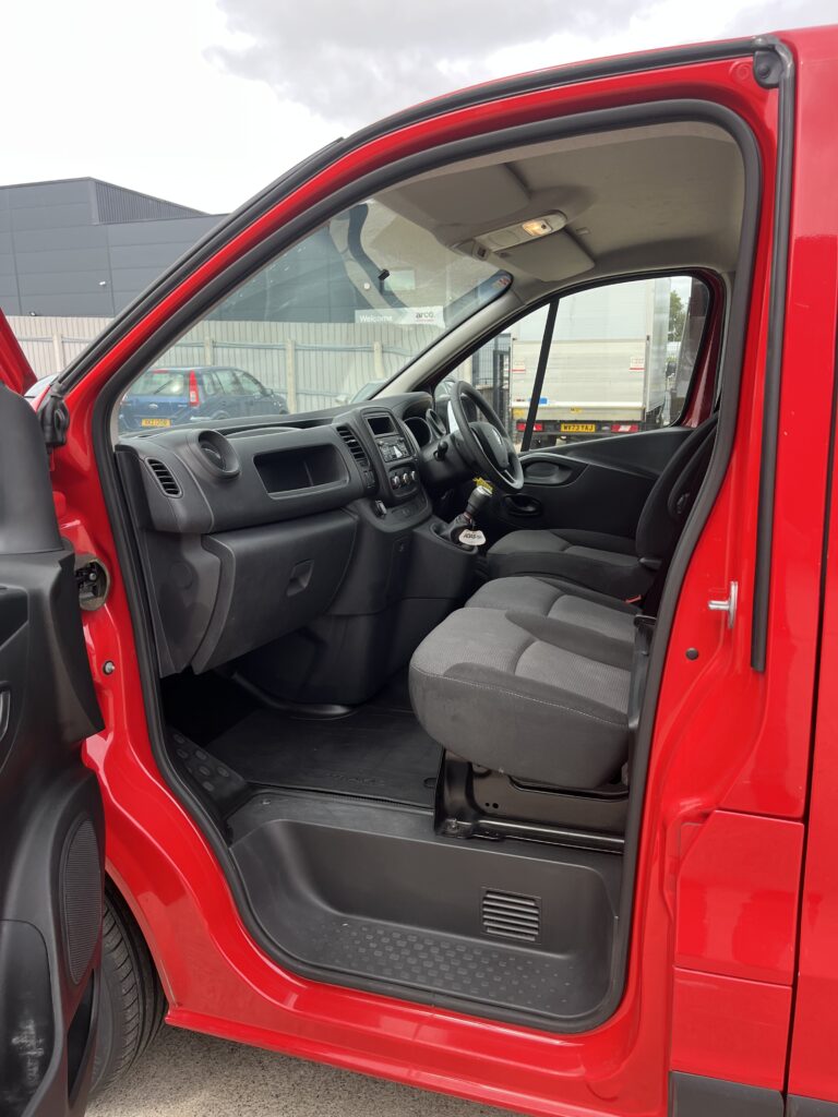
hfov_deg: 53.1
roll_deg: +1.7
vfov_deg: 67.3
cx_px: 419
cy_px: 558
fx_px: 839
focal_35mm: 26
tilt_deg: -11.3
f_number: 1.6
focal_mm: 5.1
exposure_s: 1/522
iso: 50
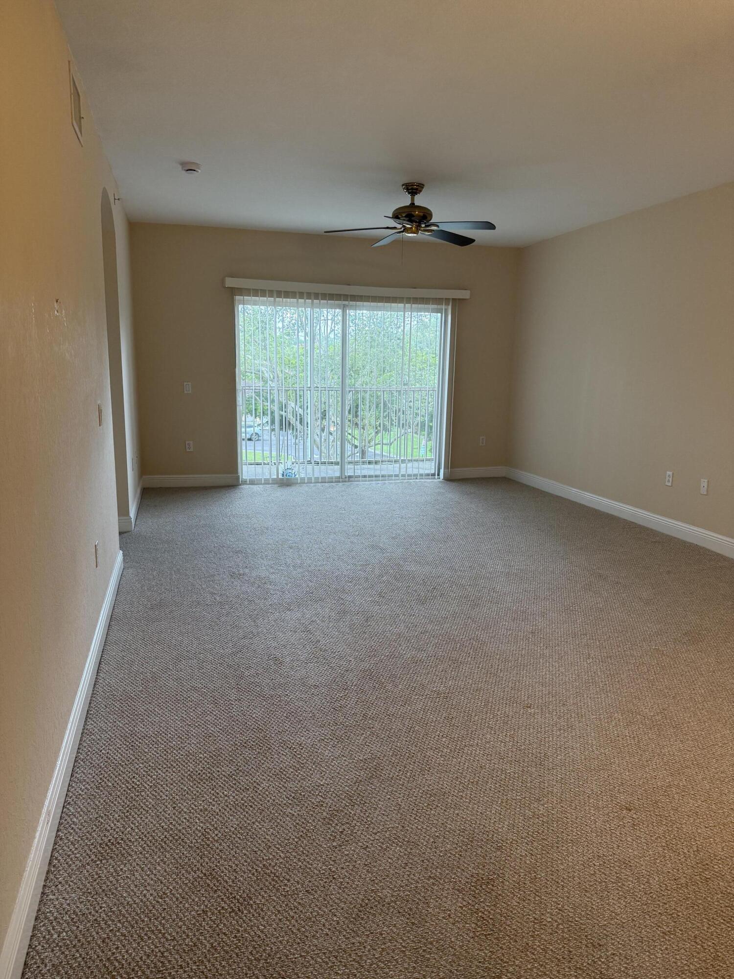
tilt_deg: -10.6
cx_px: 367
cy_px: 490
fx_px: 679
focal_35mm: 24
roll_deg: -1.2
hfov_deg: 56.8
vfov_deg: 71.6
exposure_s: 1/142
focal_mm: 6.76
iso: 200
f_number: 1.78
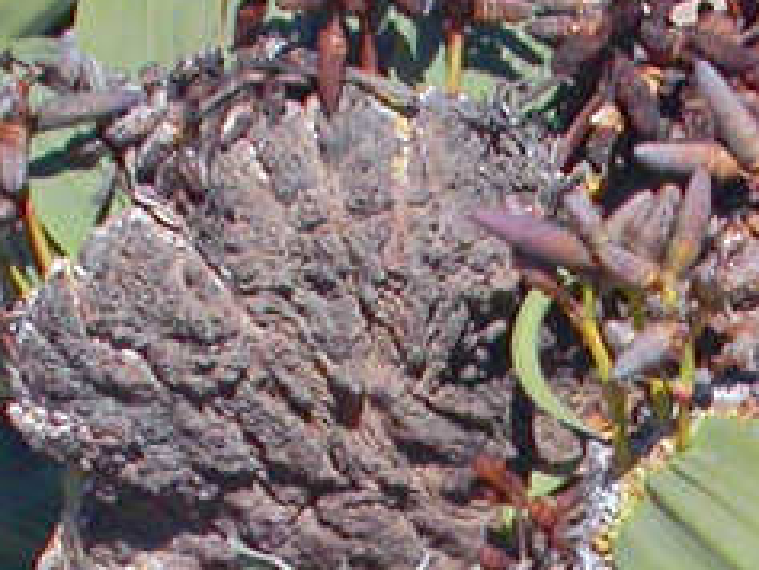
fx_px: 11890
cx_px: 858
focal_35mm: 542
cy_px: 1023
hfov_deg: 3.7
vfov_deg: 2.7
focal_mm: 24.2
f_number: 6.9
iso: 100
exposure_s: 1/568
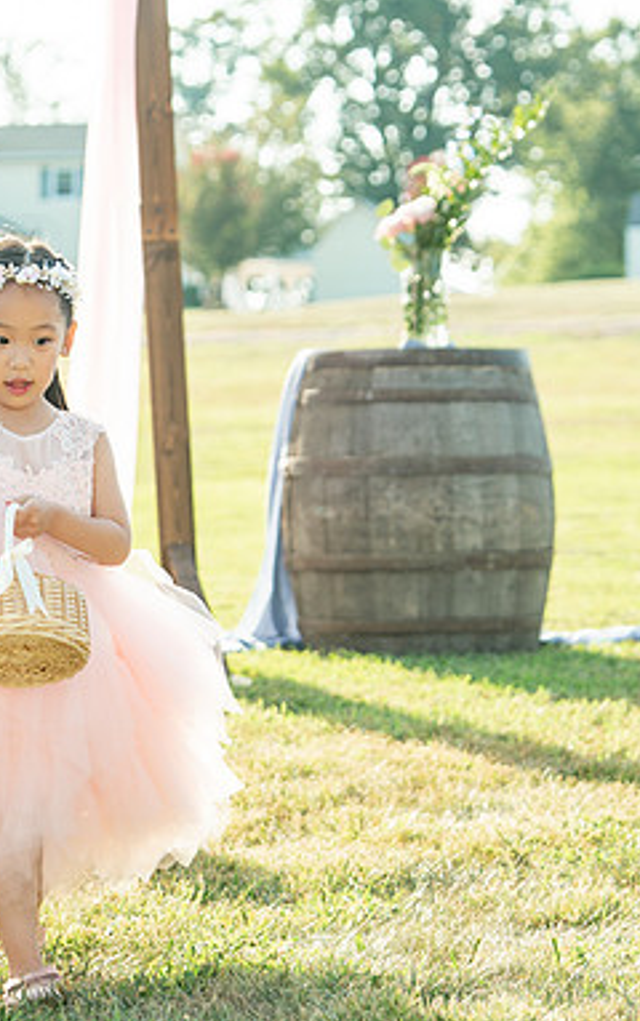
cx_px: 16
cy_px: 532
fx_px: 3370
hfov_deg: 10.8
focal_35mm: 121
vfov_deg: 17.2
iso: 100
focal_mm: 70
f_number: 4
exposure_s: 1/250
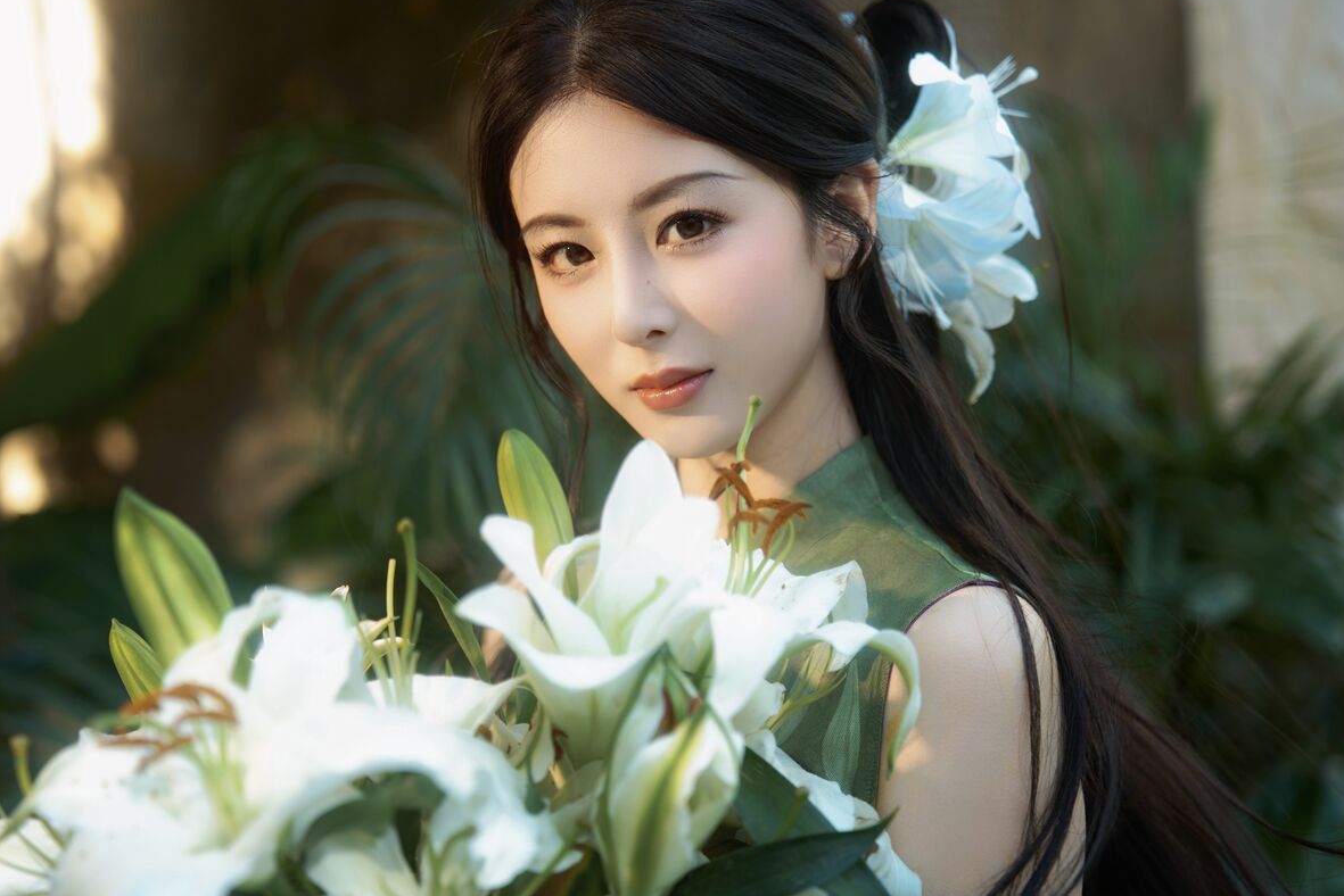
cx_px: 663
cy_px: 442
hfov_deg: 31.4
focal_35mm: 64
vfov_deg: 21.3
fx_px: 2390
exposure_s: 1/320
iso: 160
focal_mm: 63
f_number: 2.8
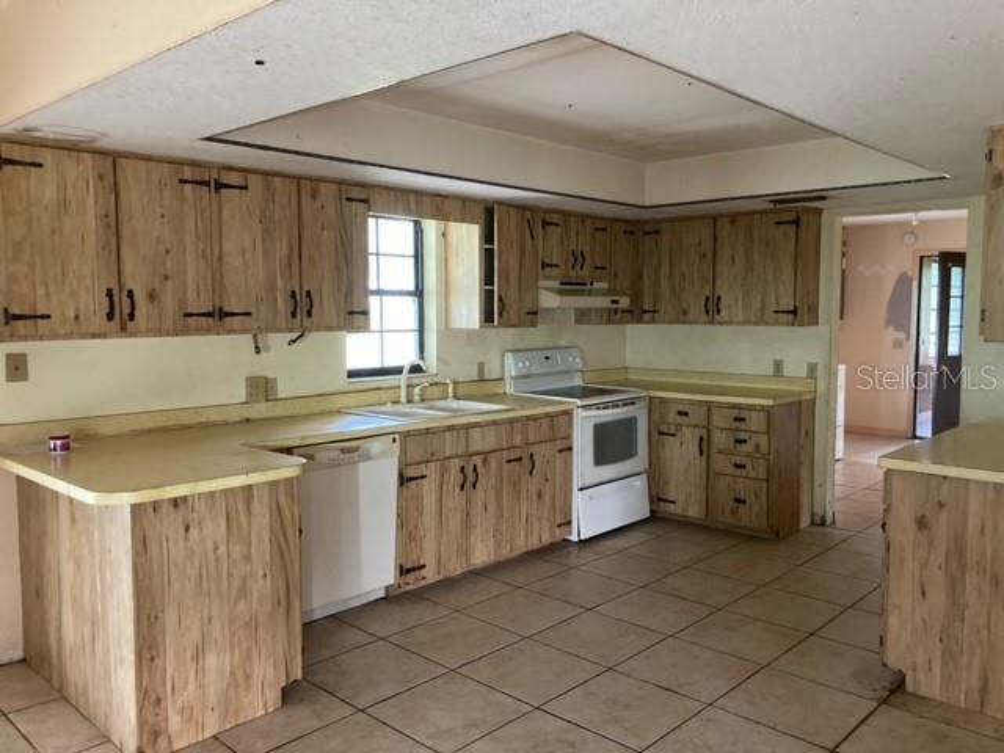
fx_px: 812
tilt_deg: -3.9
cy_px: 376
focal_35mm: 28
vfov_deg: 49.7
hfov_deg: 63.4
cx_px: 502
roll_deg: +0.2
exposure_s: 1/30
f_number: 1.8
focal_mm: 3.99
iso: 500
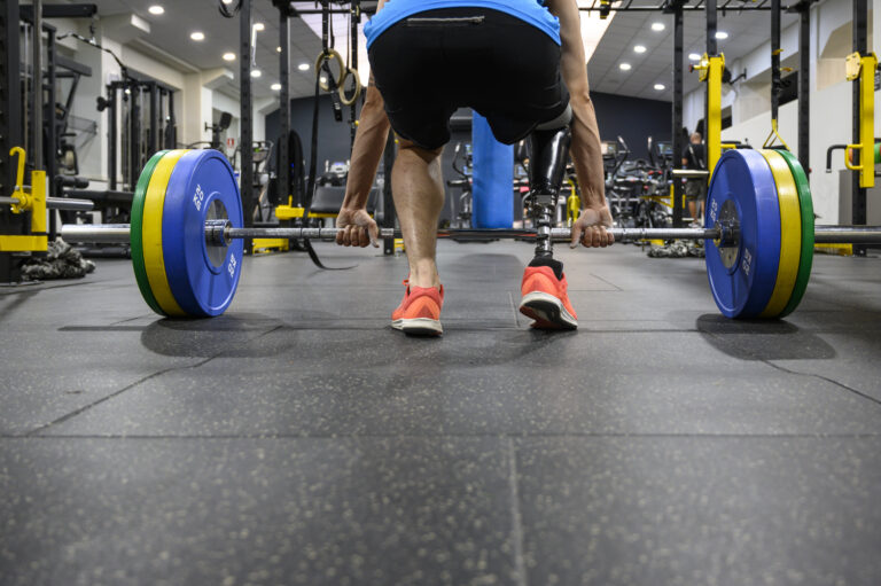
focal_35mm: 30
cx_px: 440
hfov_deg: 62.0
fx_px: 734
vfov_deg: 43.6
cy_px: 293
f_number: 4
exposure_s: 1/80
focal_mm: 30
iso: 1000
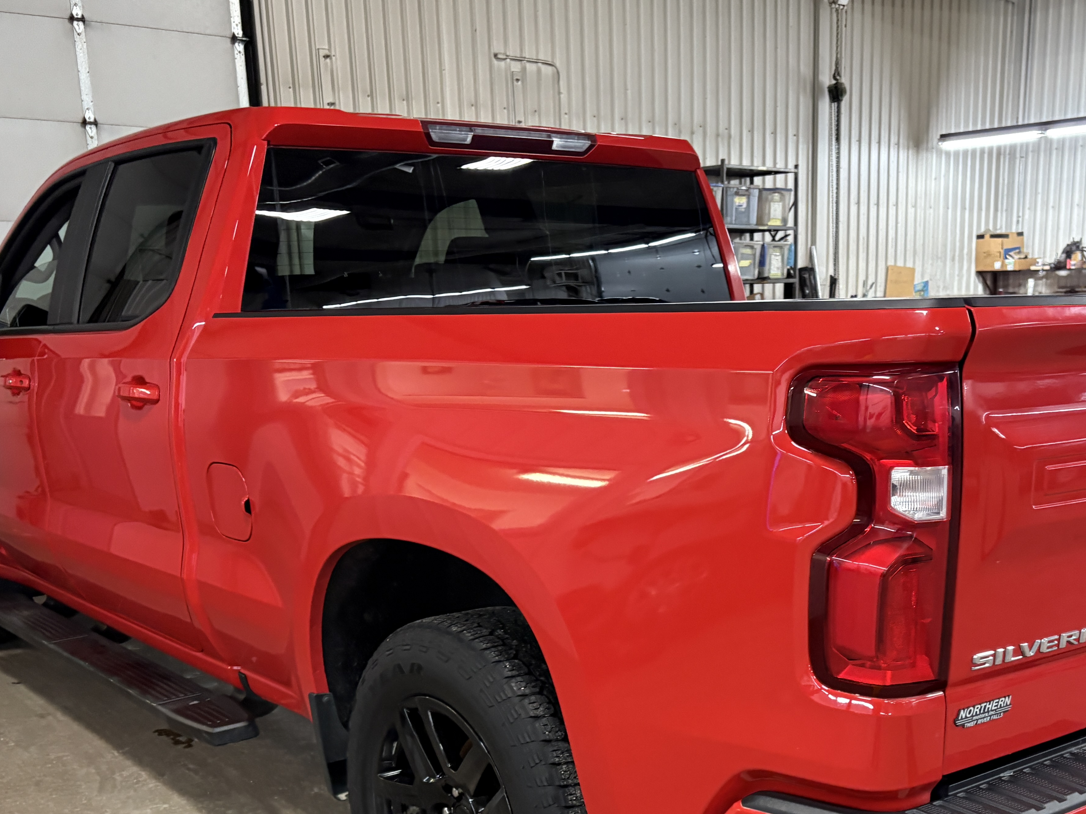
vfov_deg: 33.5
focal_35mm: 42
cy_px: 627
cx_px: 670
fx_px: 1318
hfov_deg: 44.5
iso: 400
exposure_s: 1/60
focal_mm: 5.96
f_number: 1.6
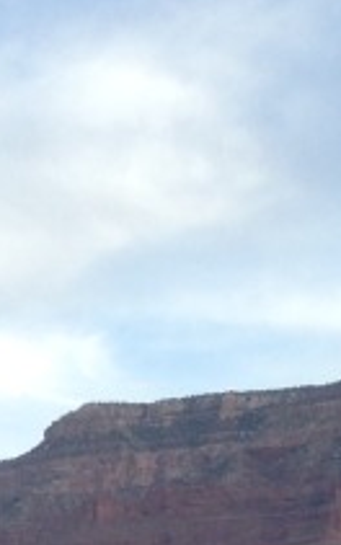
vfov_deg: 11.4
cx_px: -320
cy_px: 984
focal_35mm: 170
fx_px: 2526
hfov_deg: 7.4
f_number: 2.4
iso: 50
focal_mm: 4.12
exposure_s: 1/589
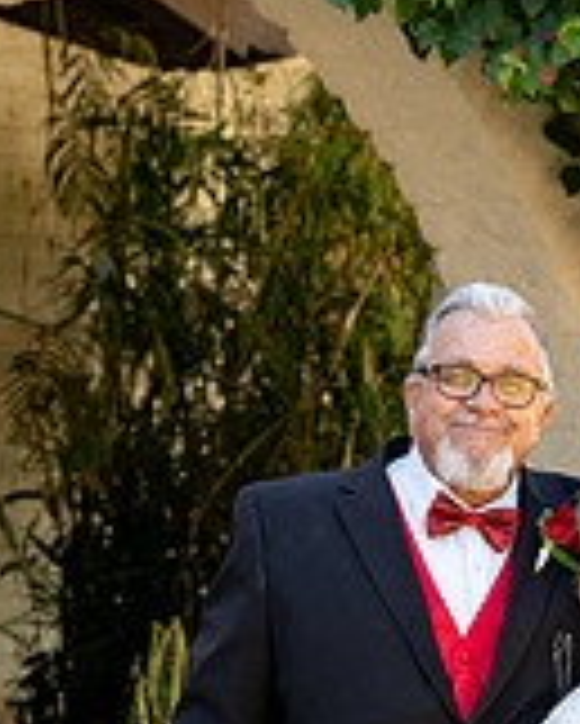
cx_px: 396
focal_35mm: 276
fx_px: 5917
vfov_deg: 7.0
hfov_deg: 5.6
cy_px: 809
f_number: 5.6
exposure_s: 1/250
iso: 640
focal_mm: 105
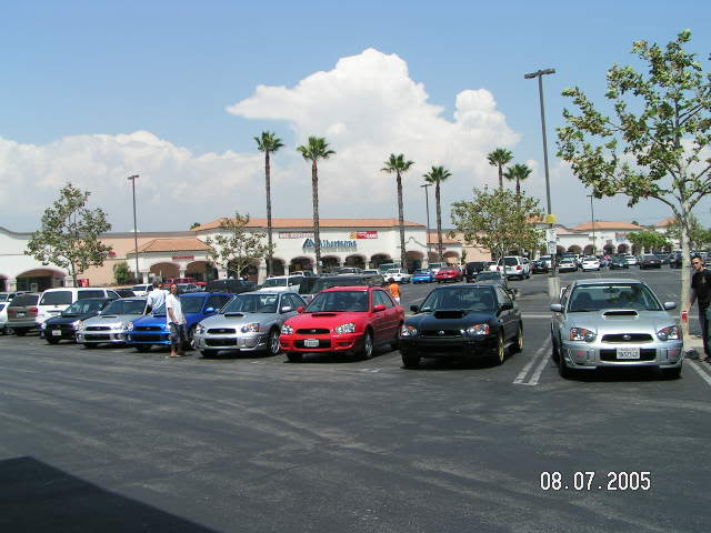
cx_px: 356
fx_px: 781
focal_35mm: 38
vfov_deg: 37.7
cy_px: 266
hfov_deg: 49.0
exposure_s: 1/400
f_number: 5.6
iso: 50
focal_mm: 5.8
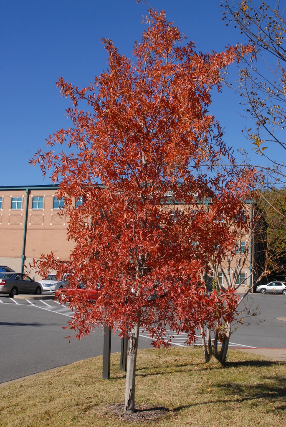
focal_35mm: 42
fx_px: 499
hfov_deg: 32.0
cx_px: 143
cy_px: 214
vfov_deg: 46.4
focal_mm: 28
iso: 400
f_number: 10
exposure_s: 1/400
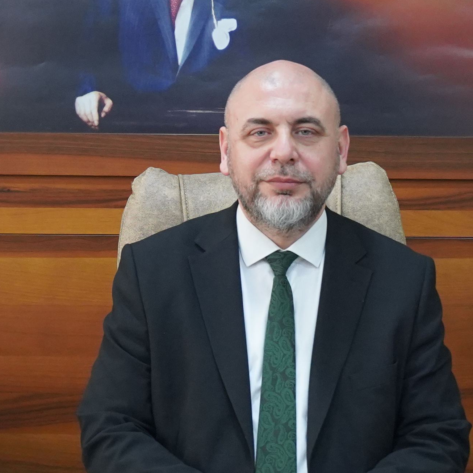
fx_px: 1871
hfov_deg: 14.4
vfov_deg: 14.4
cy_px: 177
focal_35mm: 121
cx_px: 204
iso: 3200
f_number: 4
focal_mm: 31
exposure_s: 1/160
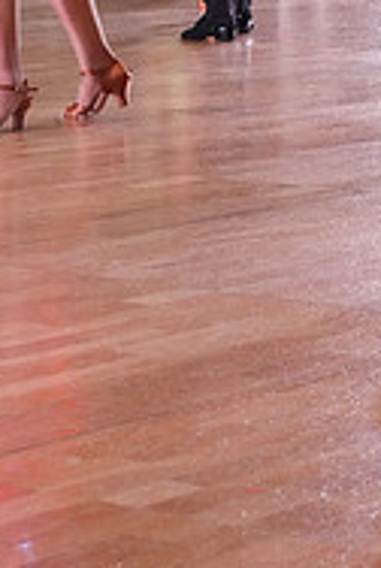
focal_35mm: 154
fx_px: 2436
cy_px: -184
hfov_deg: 8.7
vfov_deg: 12.8
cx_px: 564
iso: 5000
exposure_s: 1/125
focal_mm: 50
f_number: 9
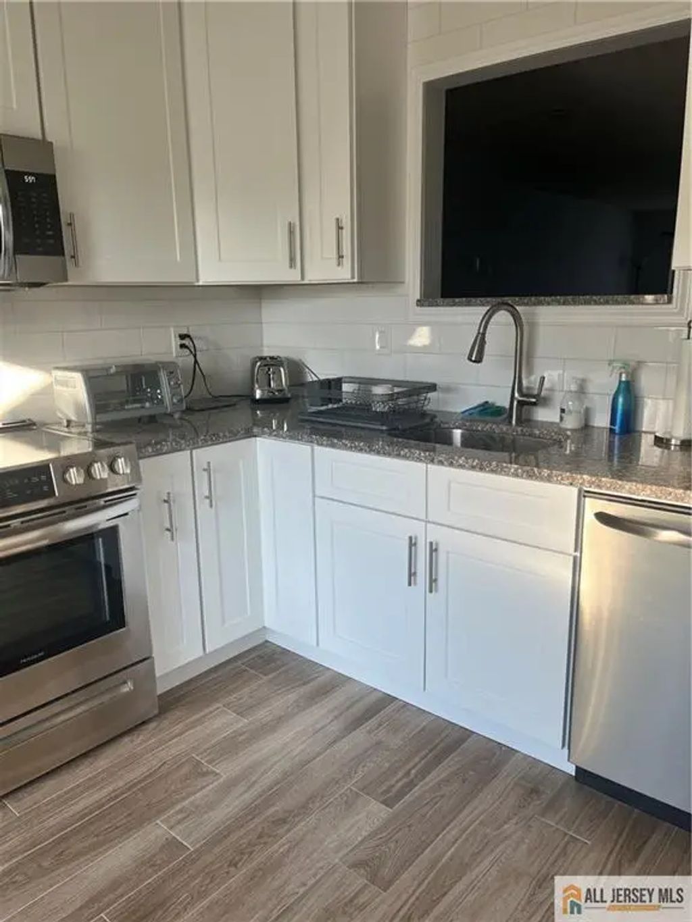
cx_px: 346
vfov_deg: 67.3
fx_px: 693
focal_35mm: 26
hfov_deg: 53.1
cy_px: 461
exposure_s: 1/122
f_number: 1.6
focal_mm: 5.1
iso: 40
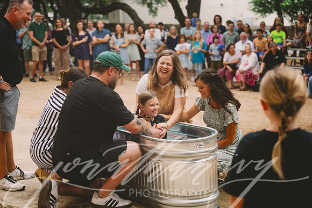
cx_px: 156
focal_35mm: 55
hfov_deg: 36.2
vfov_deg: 24.6
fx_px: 477
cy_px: 104
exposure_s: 1/640
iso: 160
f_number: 2.8
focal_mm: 55
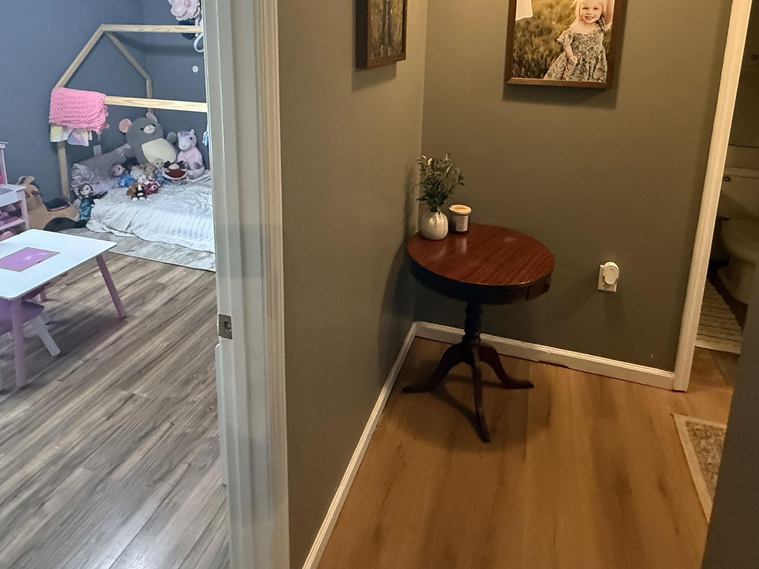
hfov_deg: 73.9
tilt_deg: -11.2
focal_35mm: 23
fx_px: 504
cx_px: 379
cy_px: 129
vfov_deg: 55.5
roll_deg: -1.0
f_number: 2.2
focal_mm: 2.22
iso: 800
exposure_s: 1/60
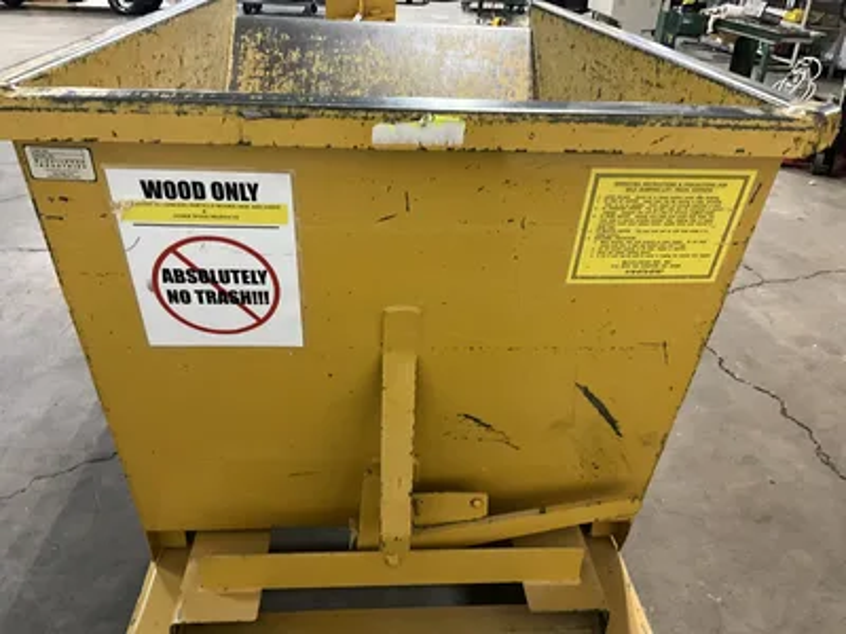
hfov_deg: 61.7
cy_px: 317
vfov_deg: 48.2
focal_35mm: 29
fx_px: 709
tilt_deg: -27.9
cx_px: 423
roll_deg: -3.1
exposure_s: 1/30
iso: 320
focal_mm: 3
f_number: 1.8
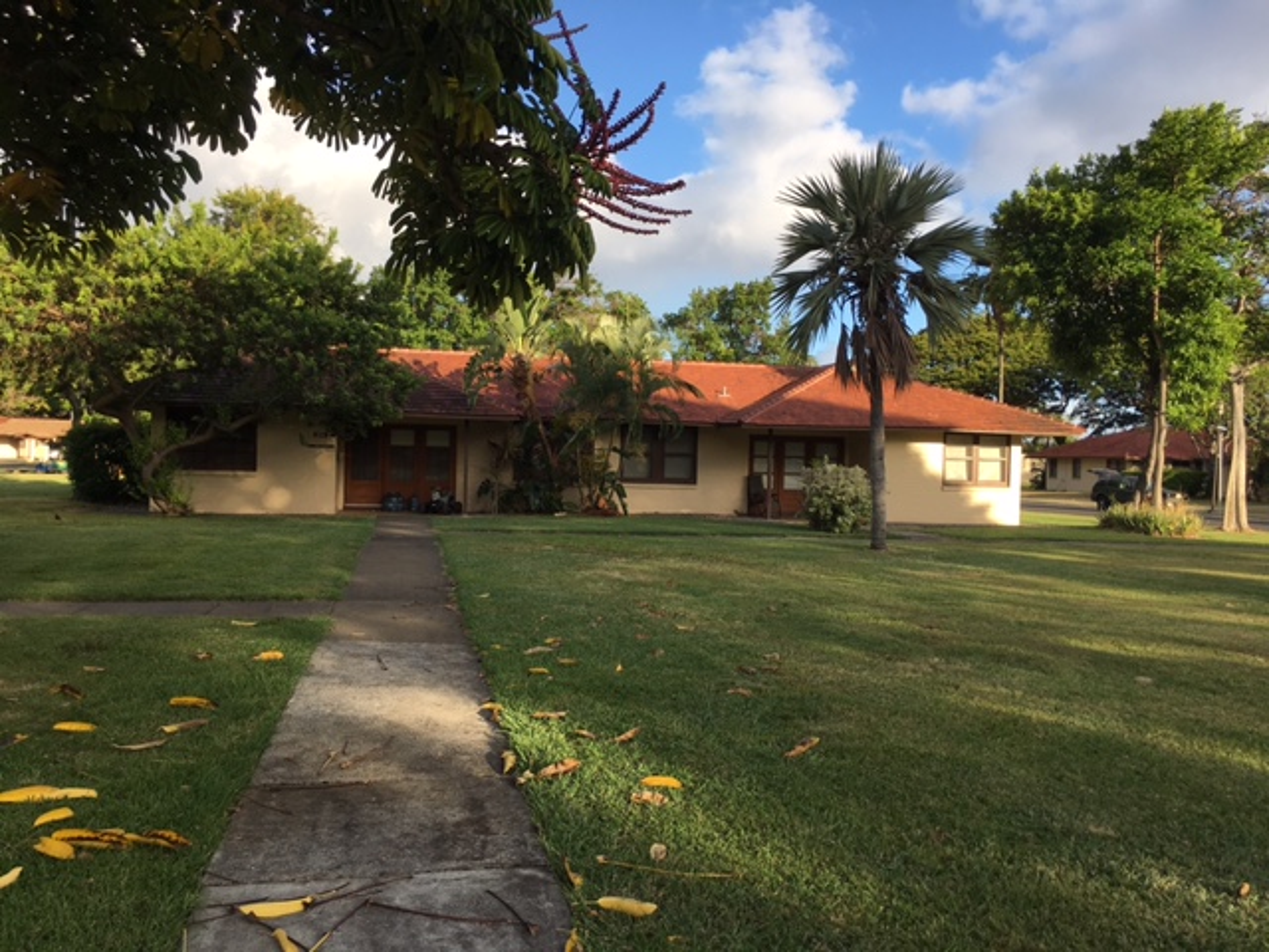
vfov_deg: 48.2
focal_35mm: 29
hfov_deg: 61.7
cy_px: 476
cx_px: 634
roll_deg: -1.9
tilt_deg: -0.2
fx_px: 1063
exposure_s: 1/541
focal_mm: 4.15
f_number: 2.2
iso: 25
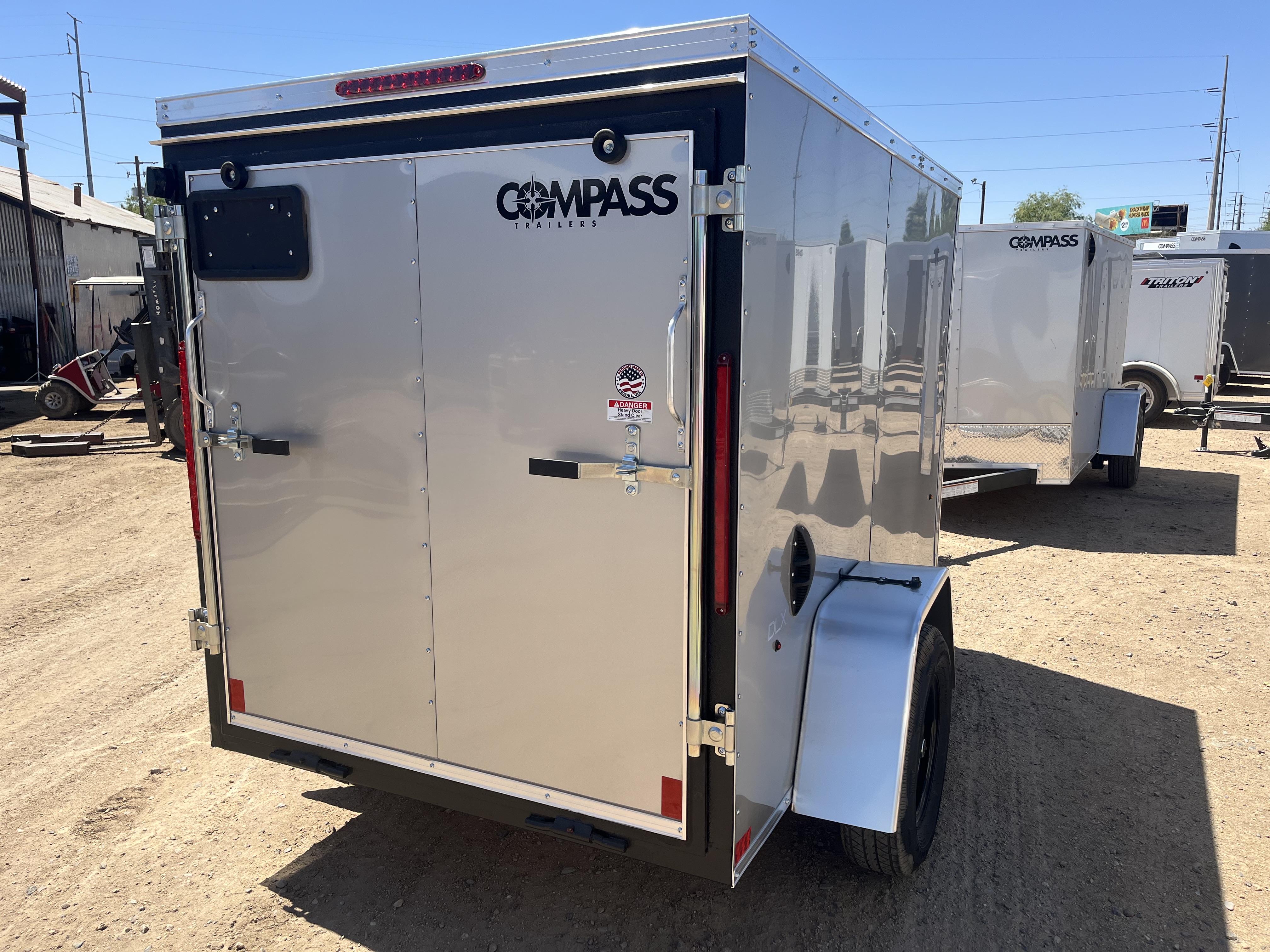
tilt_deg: -10.7
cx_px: 635
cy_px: 476
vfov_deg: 53.1
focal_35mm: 26
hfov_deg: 67.3
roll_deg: +0.6
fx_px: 954
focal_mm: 5.1
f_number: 1.6
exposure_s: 1/2967
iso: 50
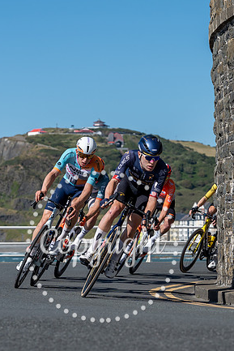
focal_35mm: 156
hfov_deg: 8.8
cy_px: 172
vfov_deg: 13.2
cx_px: 150
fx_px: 1520
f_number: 4
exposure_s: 1/1250
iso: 100
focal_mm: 69
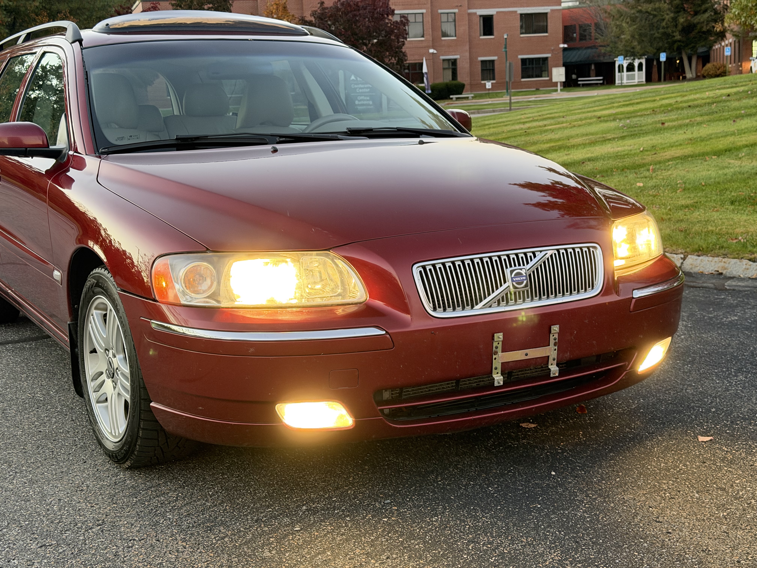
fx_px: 1050
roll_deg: +4.0
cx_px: 378
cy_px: 284
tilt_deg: -10.5
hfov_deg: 39.7
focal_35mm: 48
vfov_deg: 30.3
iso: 500
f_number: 1.78
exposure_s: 1/40
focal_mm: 6.76
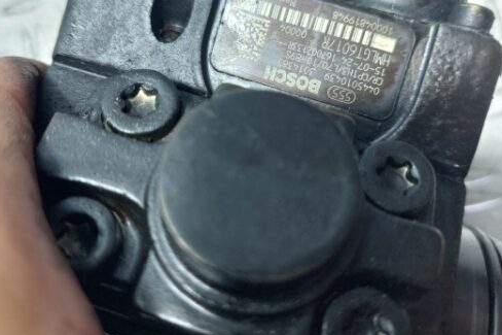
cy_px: 116
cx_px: 240
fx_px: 446
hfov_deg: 58.7
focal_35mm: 32
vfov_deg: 40.7
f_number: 1.8
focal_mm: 5.23
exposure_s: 1/50
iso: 160
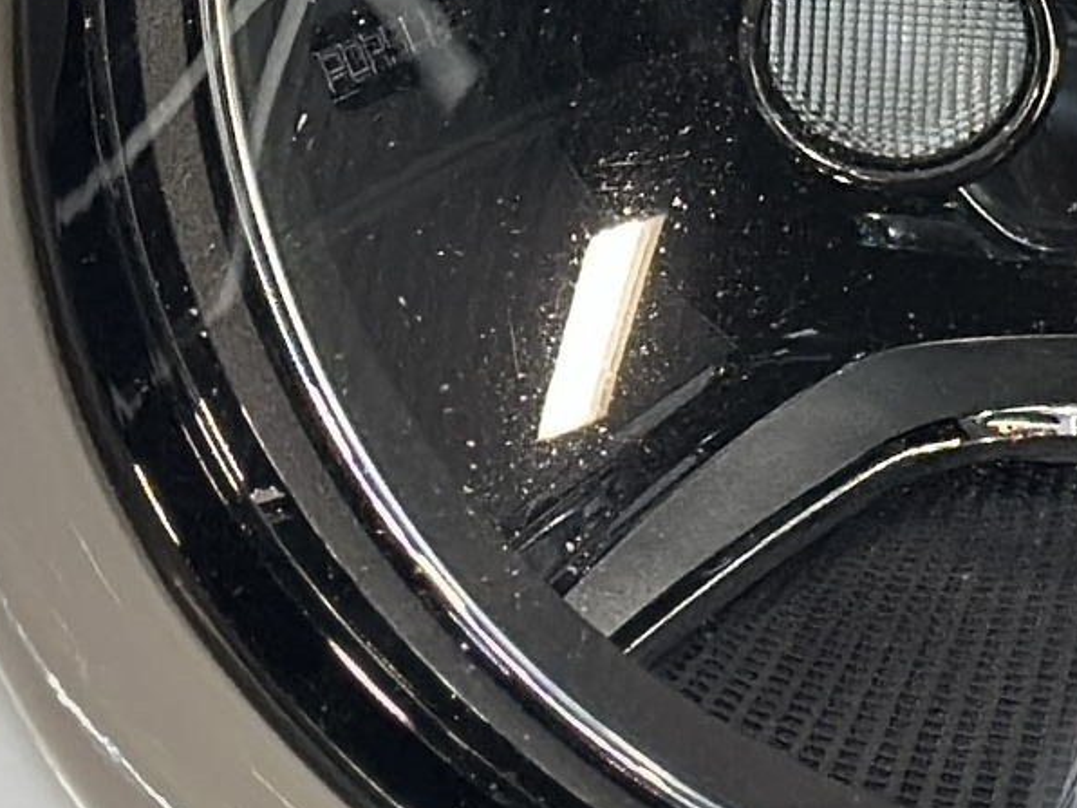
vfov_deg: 6.4
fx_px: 7218
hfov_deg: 8.5
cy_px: -211
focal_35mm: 232
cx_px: 1160
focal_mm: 6.86
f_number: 1.78
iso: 200
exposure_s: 1/120
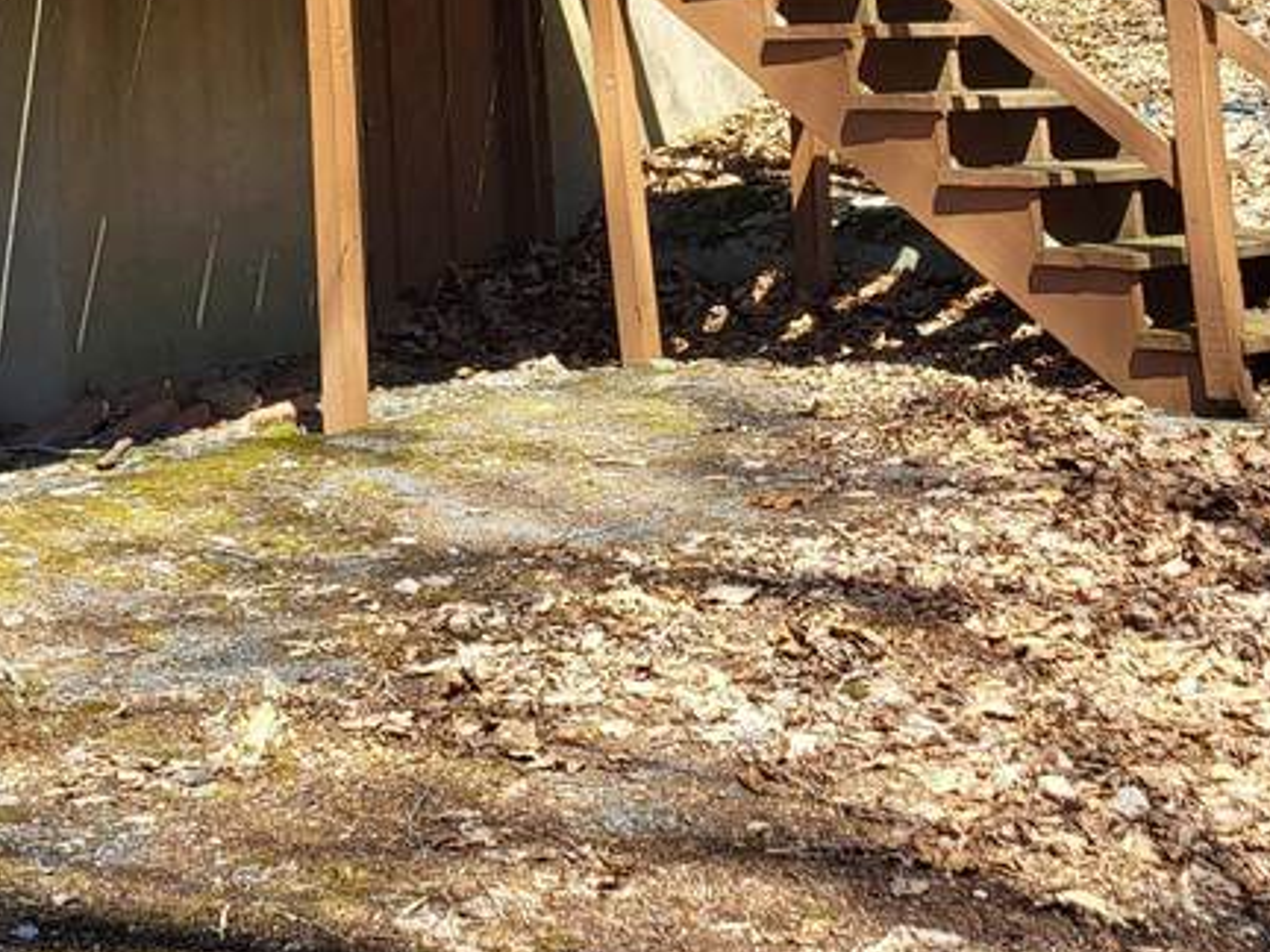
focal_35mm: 77
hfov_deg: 24.2
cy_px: -423
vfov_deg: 17.4
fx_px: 2825
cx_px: -9
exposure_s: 1/758
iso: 40
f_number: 1.8
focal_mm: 5.4
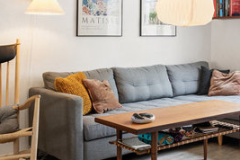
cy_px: 39
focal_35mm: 58
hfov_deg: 33.5
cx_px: 190
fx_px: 387
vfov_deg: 23.1
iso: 200
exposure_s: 1/15
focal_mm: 12.9
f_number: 8
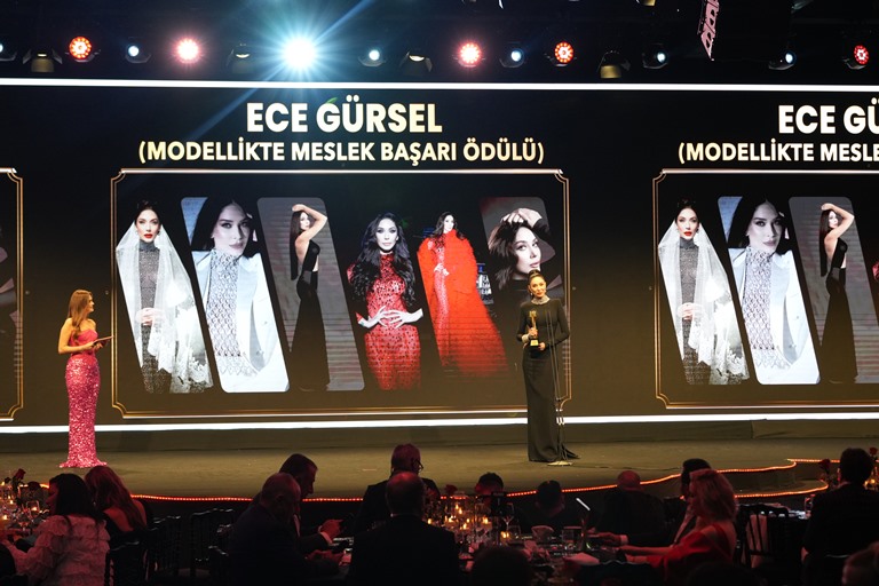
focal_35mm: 66
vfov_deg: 20.6
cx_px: 440
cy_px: 293
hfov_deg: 30.5
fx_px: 1611
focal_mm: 44
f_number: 2.8
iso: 1250
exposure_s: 1/400
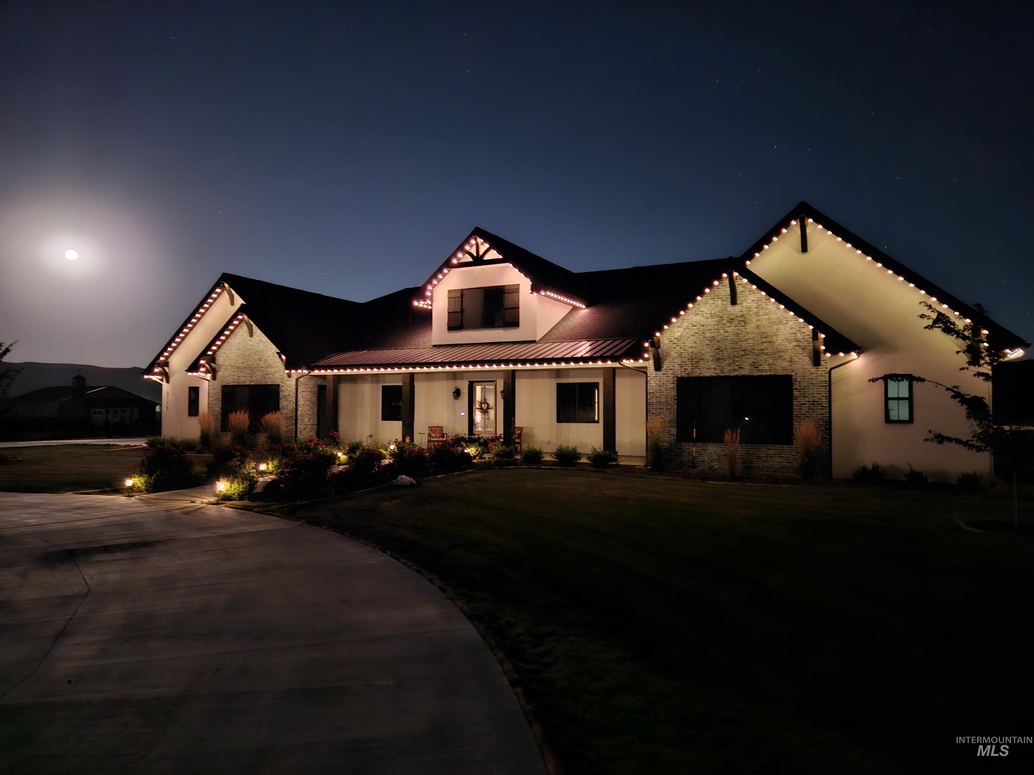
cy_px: 388
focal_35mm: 23
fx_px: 687
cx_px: 517
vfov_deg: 58.9
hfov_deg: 73.9
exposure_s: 1/4
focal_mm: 5.4
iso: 2000
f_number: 1.8
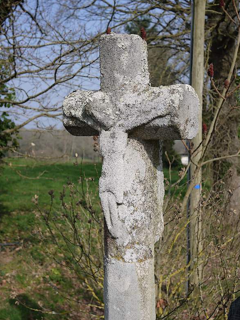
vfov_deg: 45.8
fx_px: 379
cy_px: 157
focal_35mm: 41
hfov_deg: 35.1
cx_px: 123
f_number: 2.8
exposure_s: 1/2500
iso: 100
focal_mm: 20
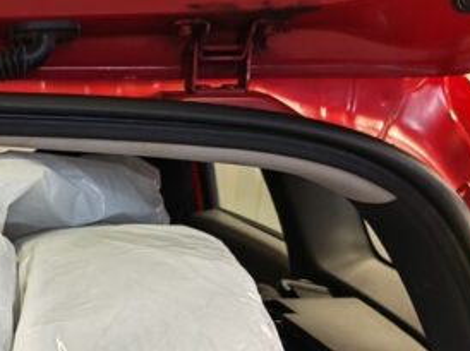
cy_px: 654
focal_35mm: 86
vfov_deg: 14.7
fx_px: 1167
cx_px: -165
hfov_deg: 20.5
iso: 100
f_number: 1.6
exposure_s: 1/50
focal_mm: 5.4
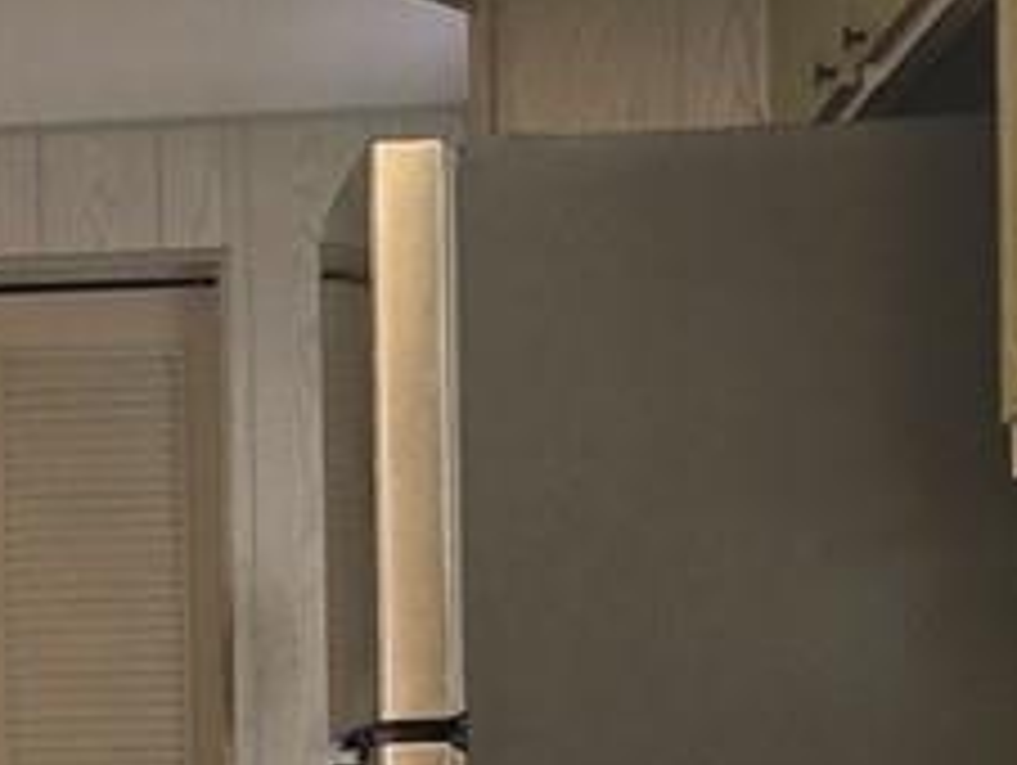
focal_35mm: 92
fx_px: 2706
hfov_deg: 20.3
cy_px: 1107
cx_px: -104
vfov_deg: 15.0
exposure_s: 1/60
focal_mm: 2.2
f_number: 2.2
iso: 64
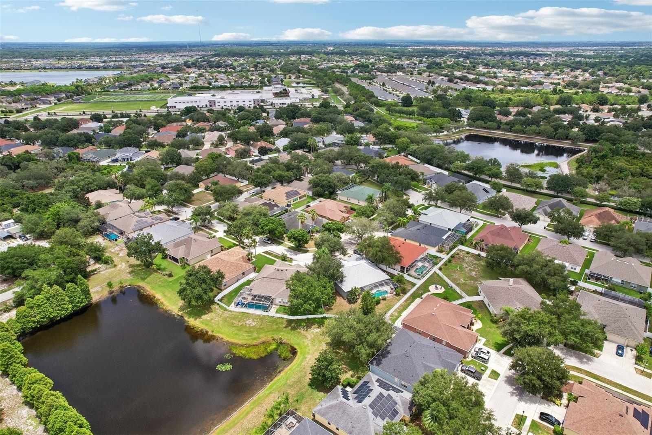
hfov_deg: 78.6
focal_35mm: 22
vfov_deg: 57.2
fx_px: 398
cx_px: 326
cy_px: 218
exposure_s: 1/1500
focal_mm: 8.4
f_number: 2.8
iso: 100
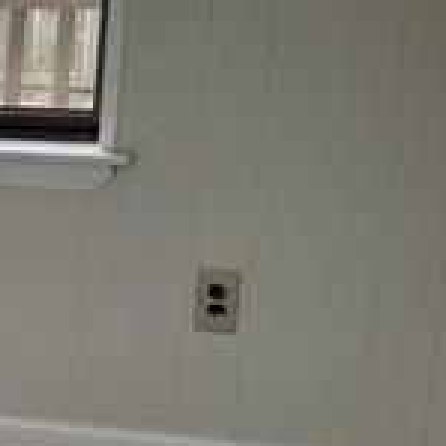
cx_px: -650
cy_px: 380
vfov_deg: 11.9
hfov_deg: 10.3
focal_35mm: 146
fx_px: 2128
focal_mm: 6.76
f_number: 1.78
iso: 64
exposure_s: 1/121
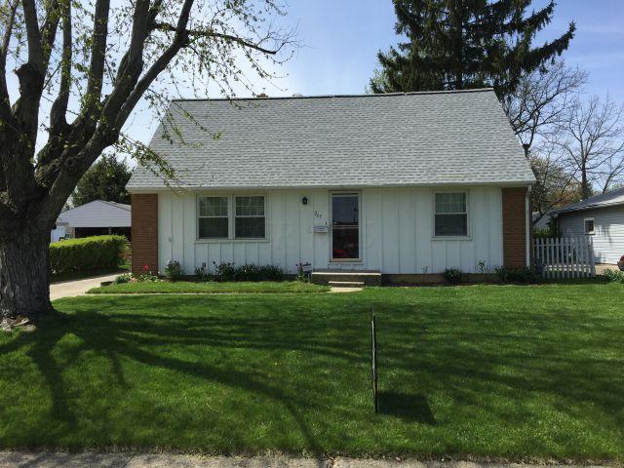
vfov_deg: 48.2
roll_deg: +0.1
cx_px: 312
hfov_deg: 61.7
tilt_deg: +1.6
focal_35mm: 29
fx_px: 523
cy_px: 234
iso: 32
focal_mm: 4.15
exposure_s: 1/1799
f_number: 2.2
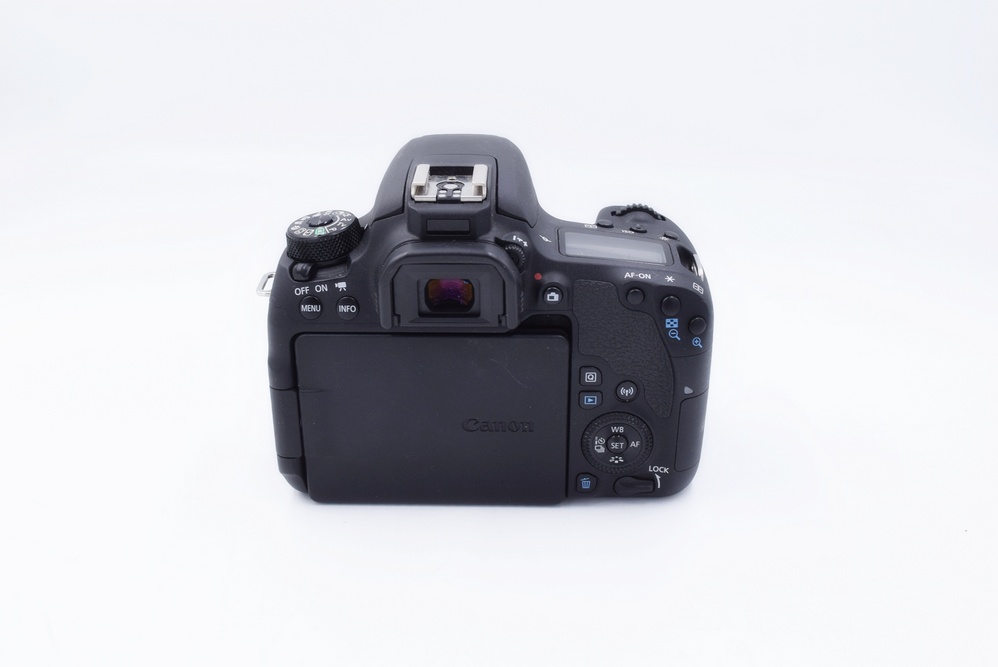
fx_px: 1082
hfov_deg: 49.5
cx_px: 499
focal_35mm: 39
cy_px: 334
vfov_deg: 34.3
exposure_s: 1/160
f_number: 8
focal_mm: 26
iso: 400
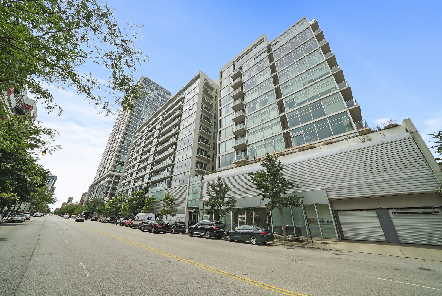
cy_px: 148
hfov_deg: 112.6
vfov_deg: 90.1
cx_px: 221
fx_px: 147
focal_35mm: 12
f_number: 11
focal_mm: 12
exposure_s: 1/160
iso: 100
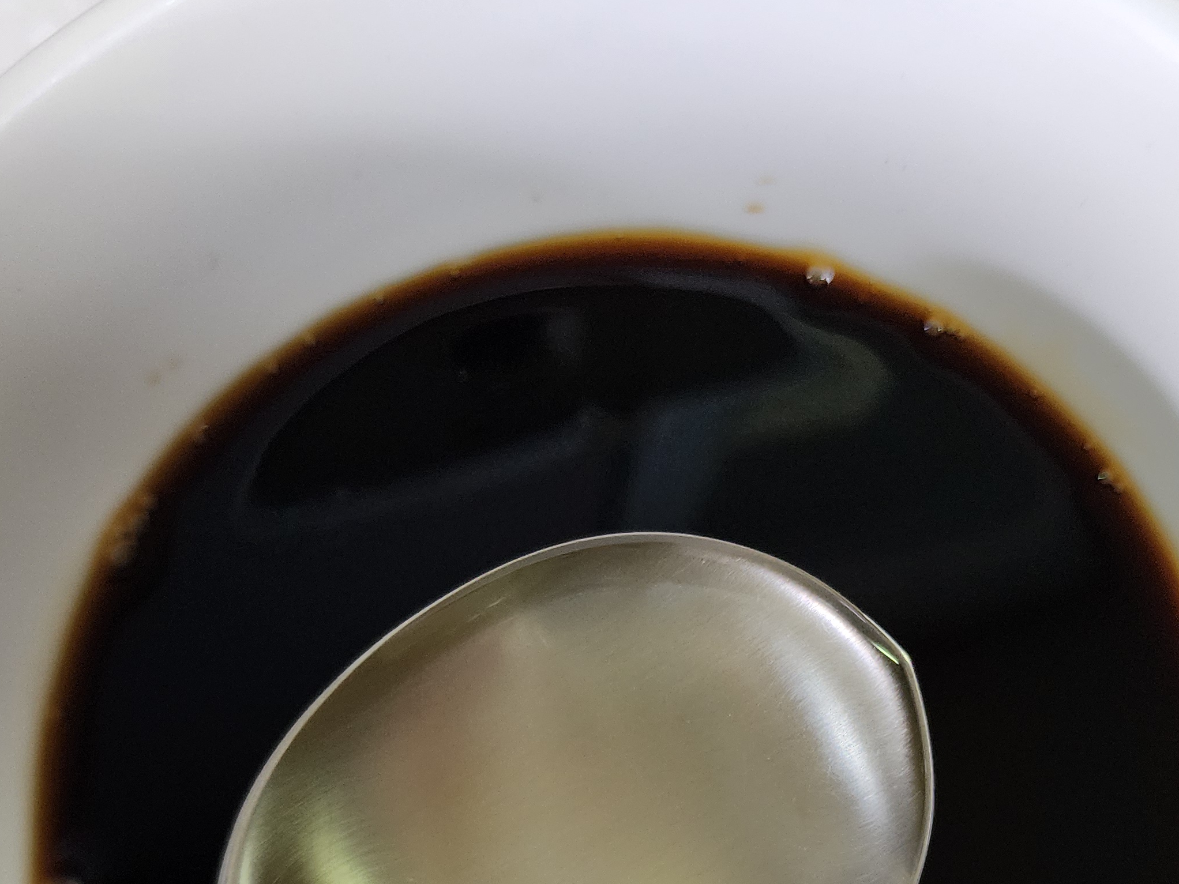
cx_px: 639
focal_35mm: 45
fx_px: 1533
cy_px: 822
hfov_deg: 42.0
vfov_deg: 30.5
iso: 400
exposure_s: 1/120
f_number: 1.8
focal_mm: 6.4
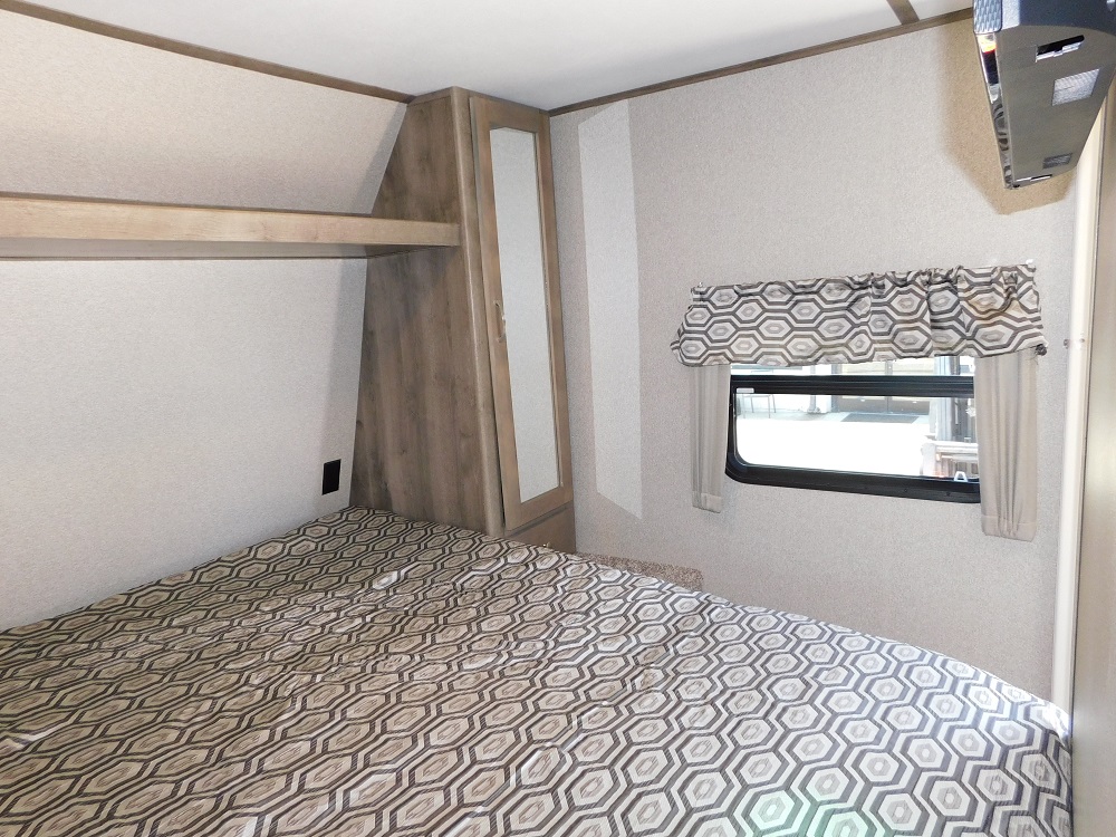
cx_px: 558
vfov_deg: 58.9
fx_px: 742
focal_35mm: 23
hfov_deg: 73.9
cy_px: 418
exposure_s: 1/30
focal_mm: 4
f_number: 3
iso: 200
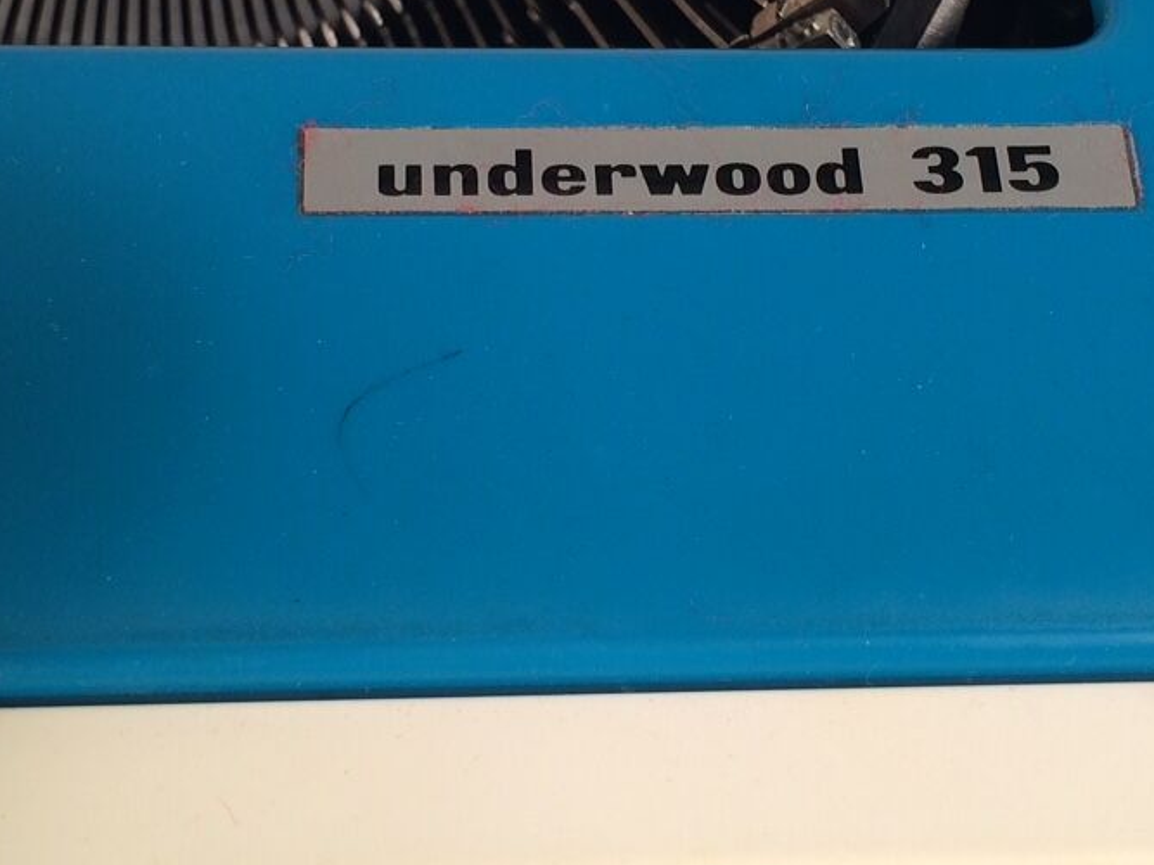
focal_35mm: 71
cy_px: 235
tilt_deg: -59.5
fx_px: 2367
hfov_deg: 27.4
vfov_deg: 20.6
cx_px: 593
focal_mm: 4.15
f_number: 2.2
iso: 40
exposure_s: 1/33
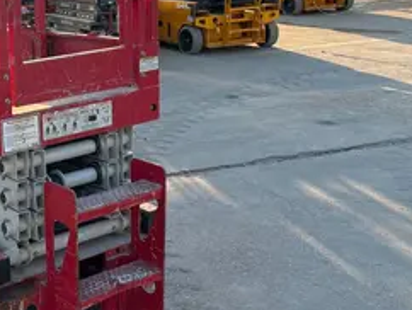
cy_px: 95
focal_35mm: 59
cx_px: -43
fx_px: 703
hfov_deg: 29.4
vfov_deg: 24.7
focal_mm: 5.96
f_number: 1.6
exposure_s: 1/811
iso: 50
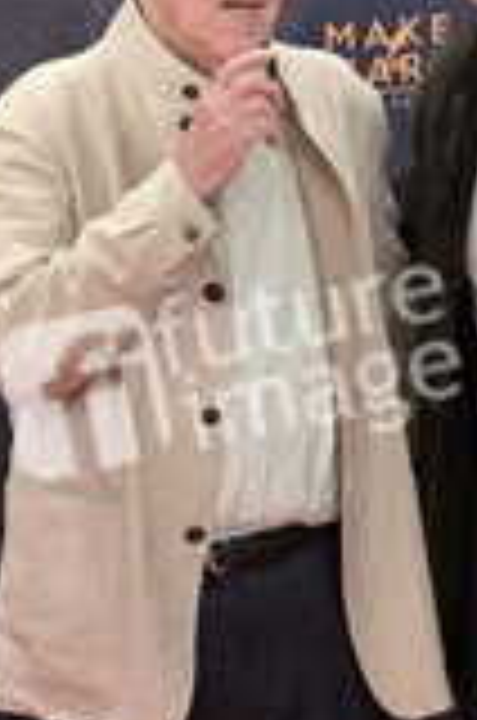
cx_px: 360
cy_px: 598
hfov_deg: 6.7
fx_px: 4092
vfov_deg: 10.0
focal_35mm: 205
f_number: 5
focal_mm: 82
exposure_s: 1/400
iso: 1250
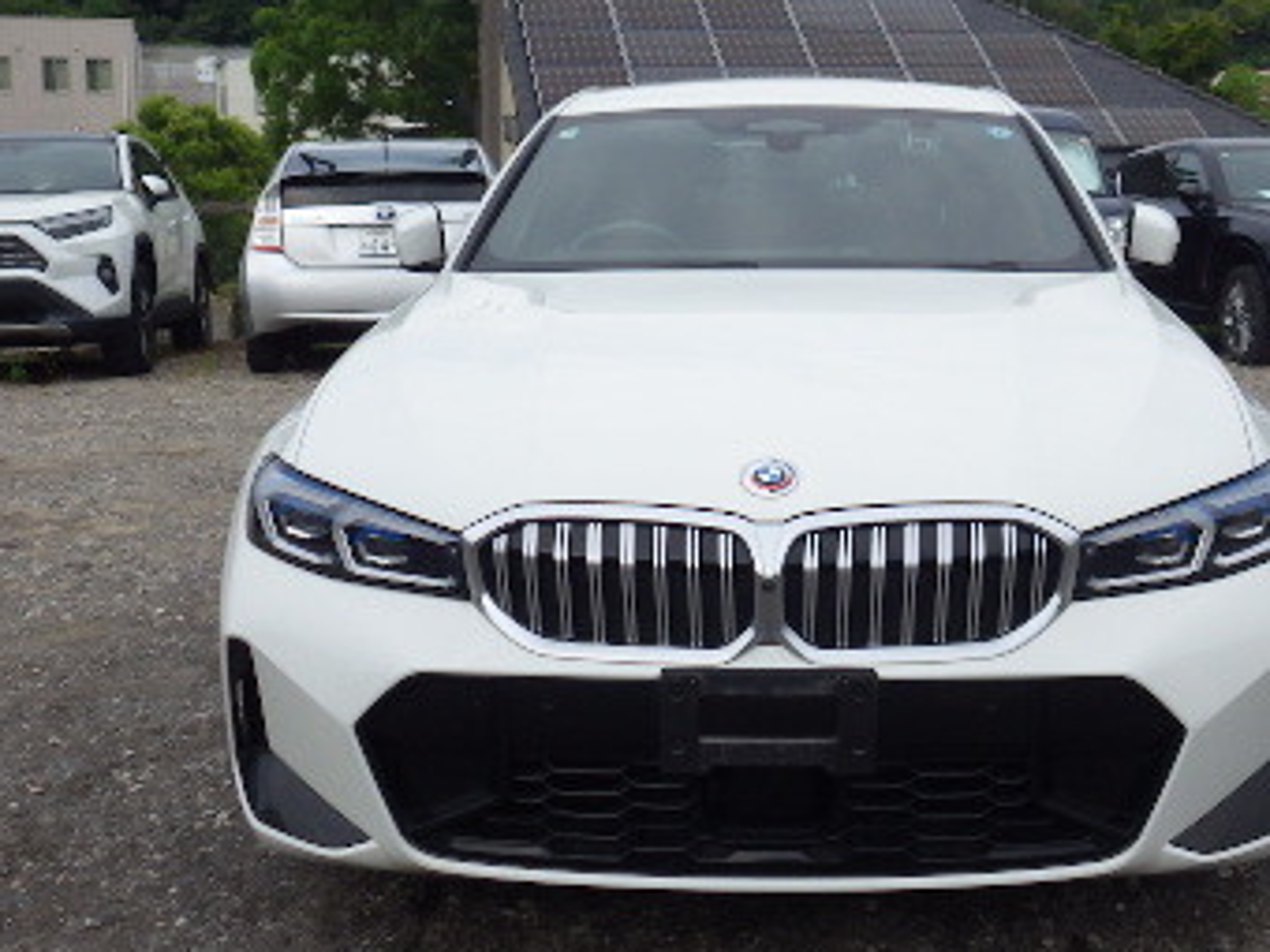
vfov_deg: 30.8
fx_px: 1724
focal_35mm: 47
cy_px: 407
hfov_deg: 40.2
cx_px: 792
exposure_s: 1/200
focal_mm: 4.5
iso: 125
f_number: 7.9
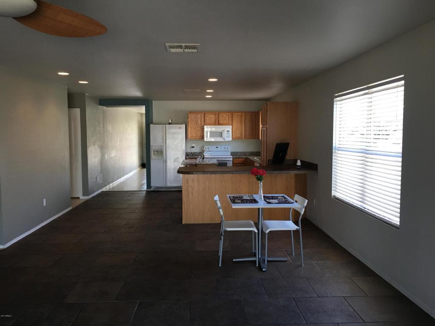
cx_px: 218
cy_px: 163
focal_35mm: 29
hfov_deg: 61.7
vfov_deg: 48.2
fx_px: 364
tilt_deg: -4.4
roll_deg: +0.1
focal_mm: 4.15
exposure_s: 1/30
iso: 32
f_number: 2.2
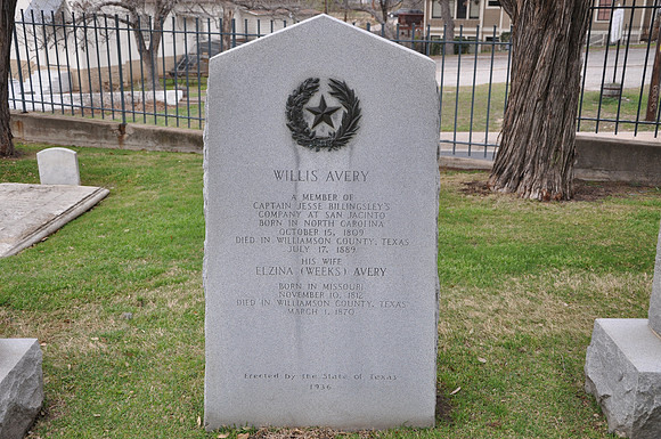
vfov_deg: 31.8
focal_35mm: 42
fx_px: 770
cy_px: 220
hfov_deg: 46.5
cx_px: 330
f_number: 5
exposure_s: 1/100
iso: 400
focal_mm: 28
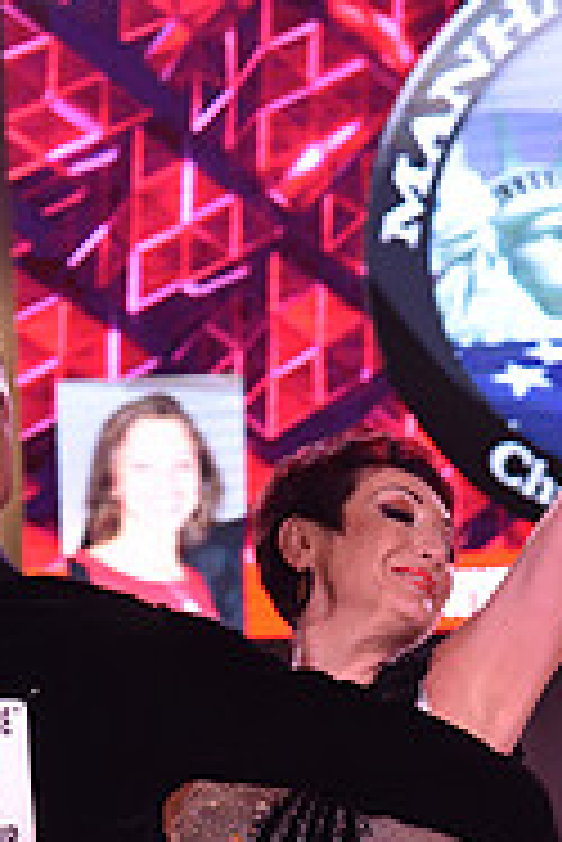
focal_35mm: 233
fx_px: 5446
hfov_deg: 5.9
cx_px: 124
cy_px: 1292
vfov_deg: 8.6
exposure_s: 1/250
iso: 1250
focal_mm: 75
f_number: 4.5
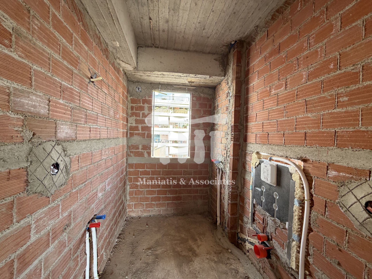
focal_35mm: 14
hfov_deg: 102.1
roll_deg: -1.8
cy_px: 140
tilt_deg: -1.1
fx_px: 150
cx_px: 186
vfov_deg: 85.7
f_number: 2.2
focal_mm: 2.22
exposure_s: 1/121
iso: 200
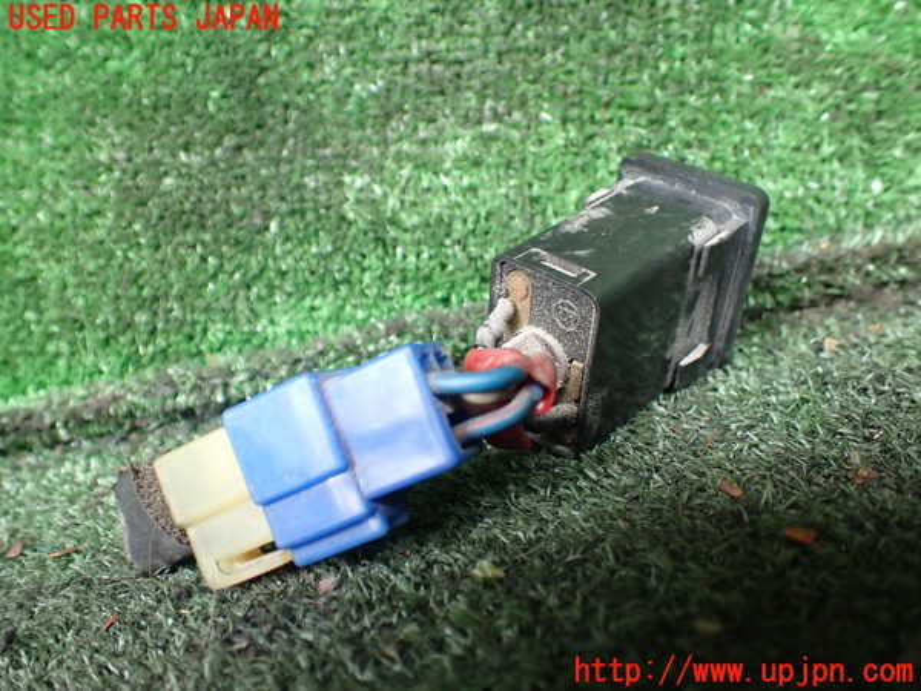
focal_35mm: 30
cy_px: 346
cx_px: 460
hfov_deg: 60.0
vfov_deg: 46.8
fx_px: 798
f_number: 2.3
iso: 400
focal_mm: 5.4
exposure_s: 1/125
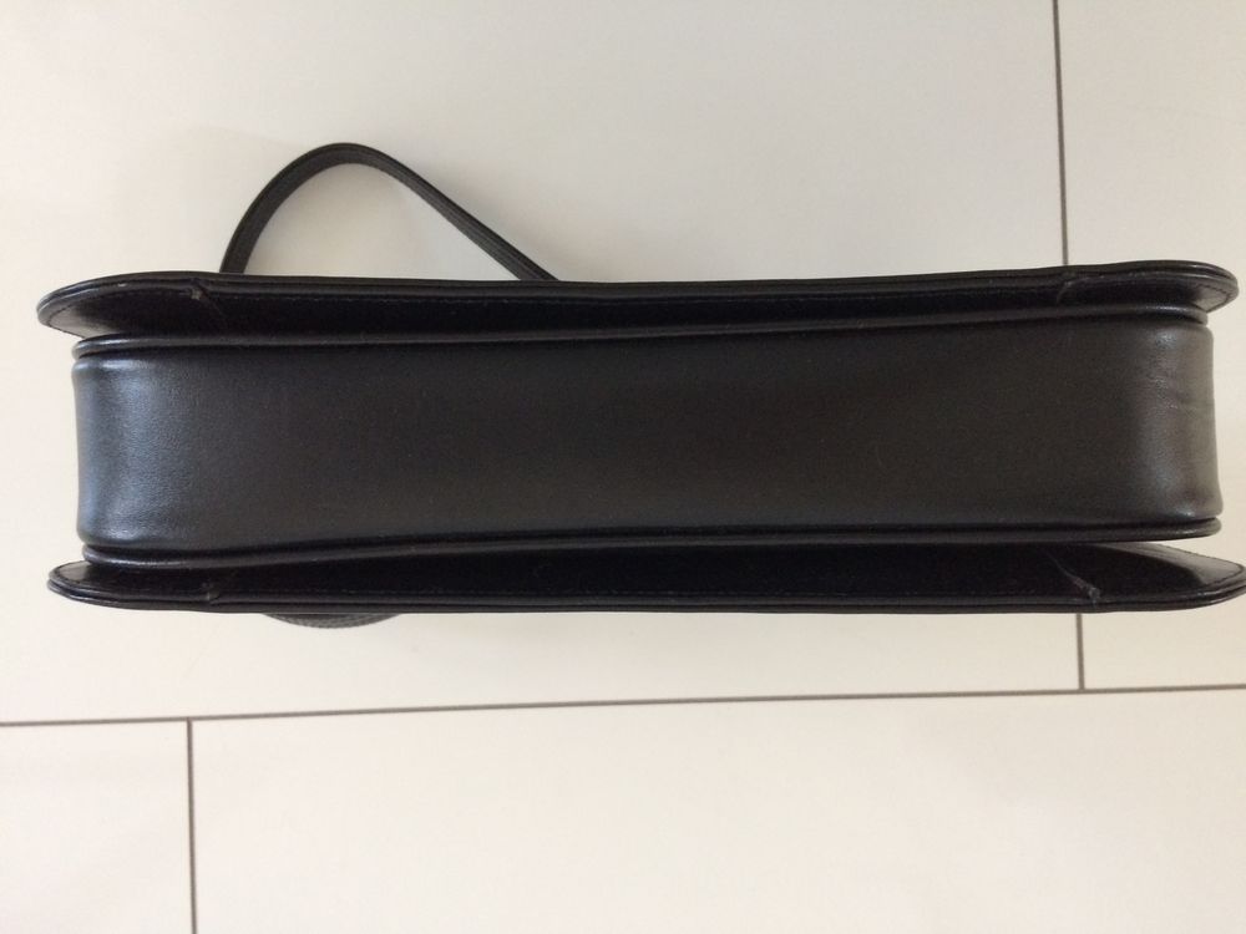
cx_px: 623
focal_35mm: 29
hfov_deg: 61.7
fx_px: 1044
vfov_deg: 48.2
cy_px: 467
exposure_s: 1/33
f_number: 2.2
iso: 320
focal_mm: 4.15
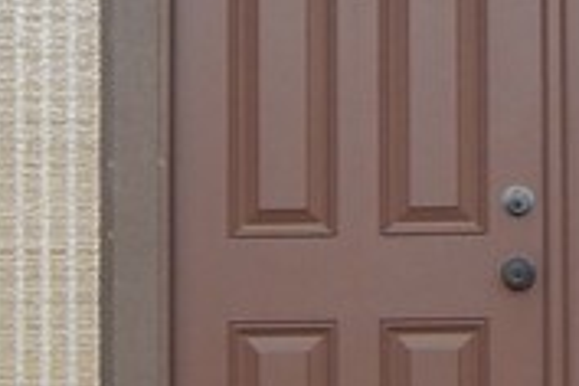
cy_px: -327
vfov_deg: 5.2
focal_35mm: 259
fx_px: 4165
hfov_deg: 7.8
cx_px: 798
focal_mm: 7.7
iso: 125
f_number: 3.6
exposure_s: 1/30
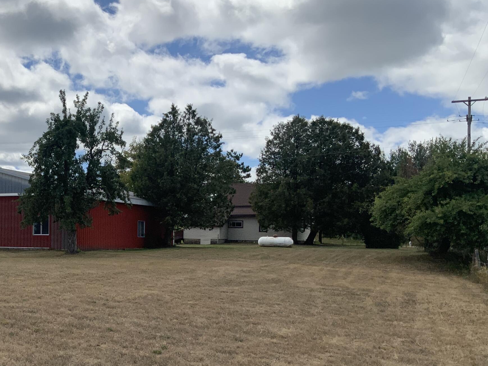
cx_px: 107
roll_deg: -1.1
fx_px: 705
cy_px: 258
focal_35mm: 50
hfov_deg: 37.0
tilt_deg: -0.4
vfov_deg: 28.8
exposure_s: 1/3125
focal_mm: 3
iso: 16
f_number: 1.8
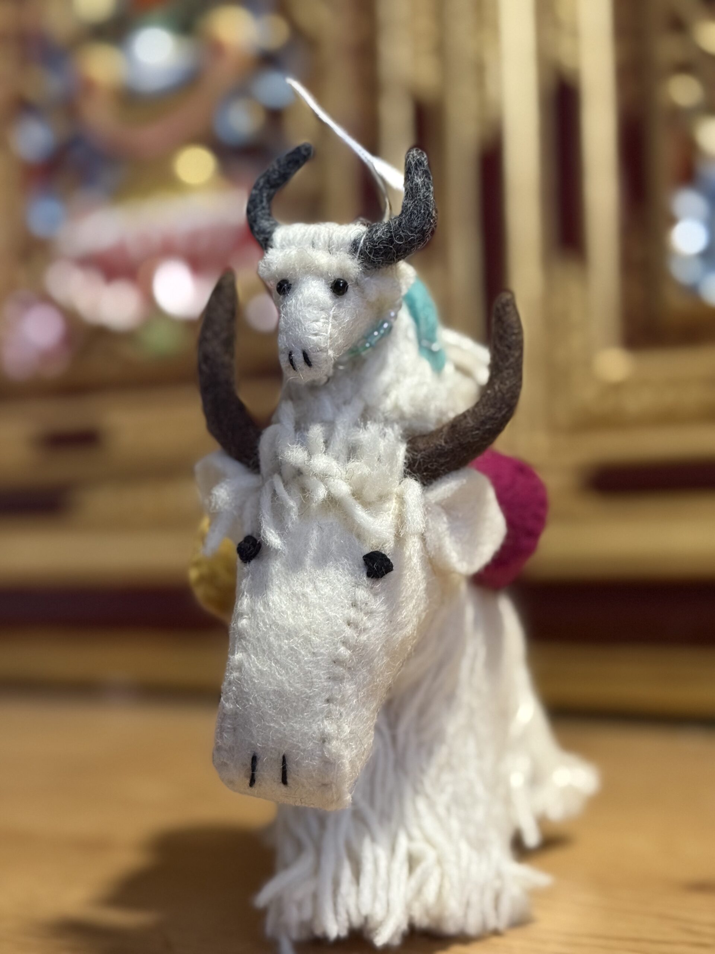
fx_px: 1322
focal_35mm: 48
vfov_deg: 39.7
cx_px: 358
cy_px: 477
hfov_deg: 30.3
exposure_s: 1/33
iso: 500
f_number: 1.78
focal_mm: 6.76
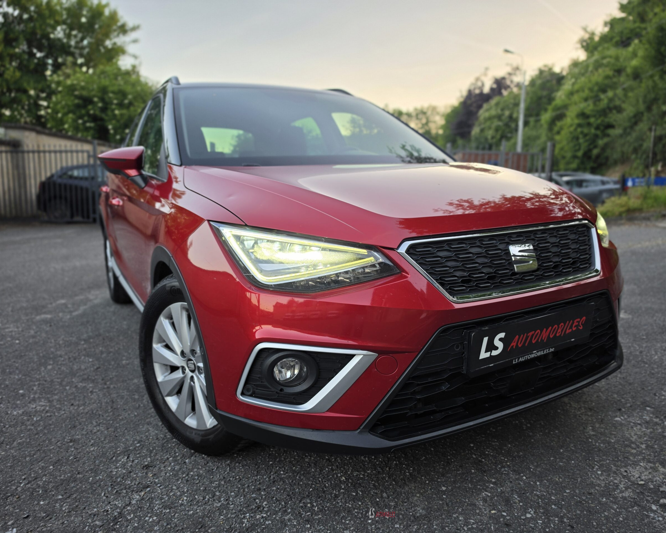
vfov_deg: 58.8
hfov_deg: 70.2
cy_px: 266
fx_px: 473
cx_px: 355
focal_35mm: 24
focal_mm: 6.5
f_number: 1.4
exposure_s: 1/66
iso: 12
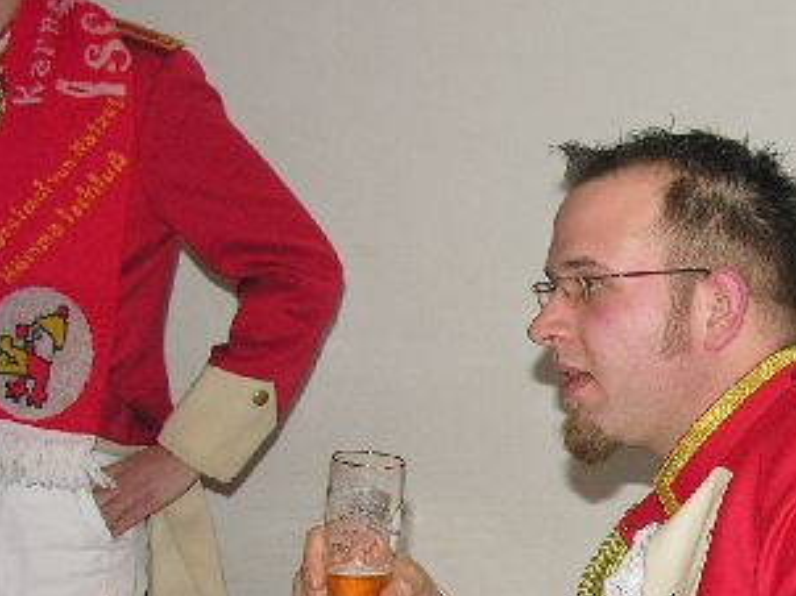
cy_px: 588
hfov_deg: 19.7
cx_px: 905
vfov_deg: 15.3
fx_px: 2183
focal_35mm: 95
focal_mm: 8.9
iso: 100
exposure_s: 1/60.1
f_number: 2.8
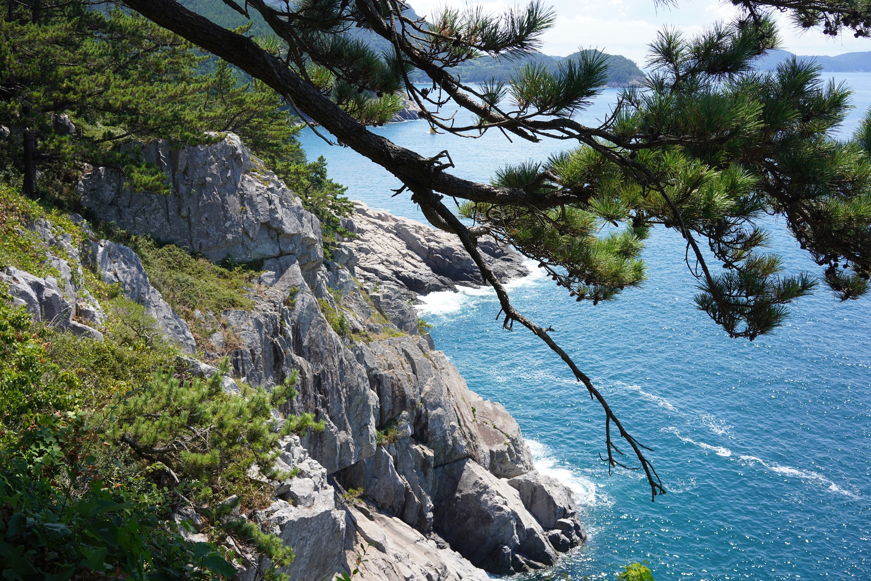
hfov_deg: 54.4
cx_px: 436
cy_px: 290
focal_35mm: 35
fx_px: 847
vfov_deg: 37.9
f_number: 9
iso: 100
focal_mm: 35
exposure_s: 1/100
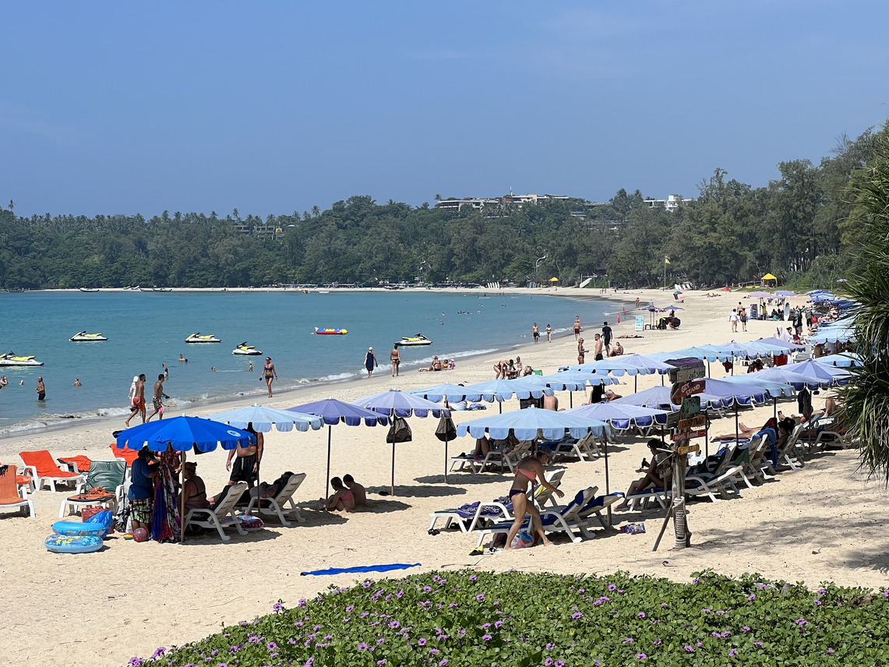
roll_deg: +0.6
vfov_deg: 18.2
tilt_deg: -1.3
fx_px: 2080
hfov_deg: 24.1
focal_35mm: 81
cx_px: 455
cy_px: 338
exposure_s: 1/1292
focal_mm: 9
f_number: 2.8
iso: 32
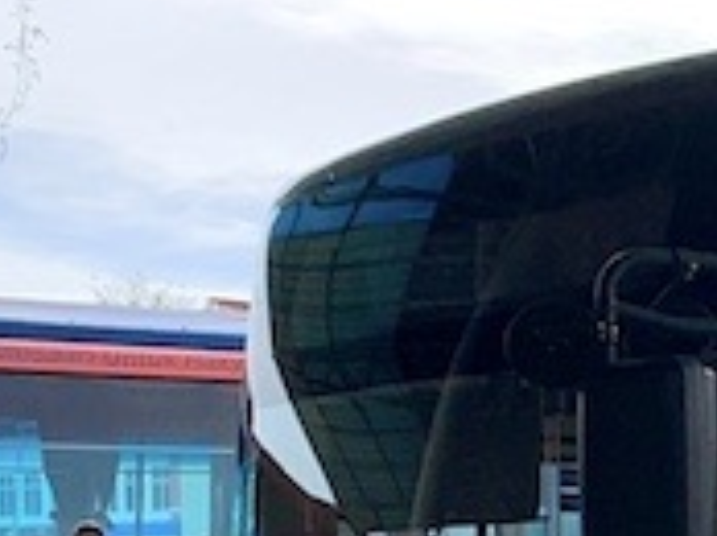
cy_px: 598
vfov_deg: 12.9
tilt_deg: -1.0
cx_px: 1422
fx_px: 2317
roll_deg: +1.8
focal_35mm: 112
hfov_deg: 14.6
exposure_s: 1/1845
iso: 25
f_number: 1.8
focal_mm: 4.25
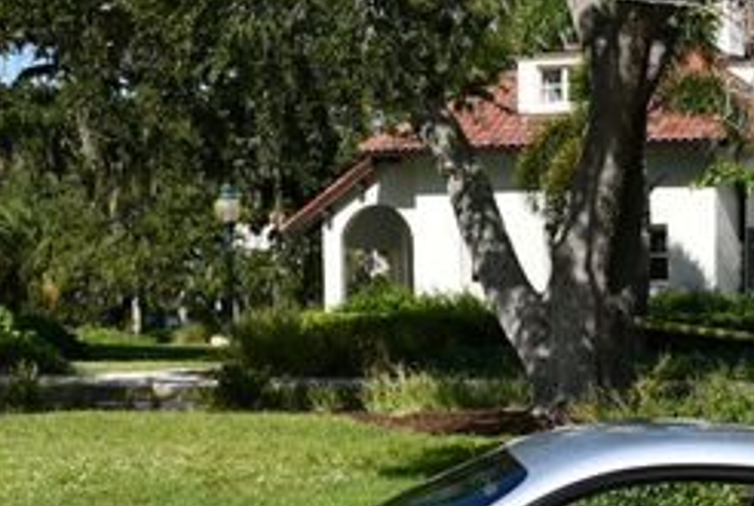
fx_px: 2728
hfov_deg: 15.6
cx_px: 598
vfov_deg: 10.5
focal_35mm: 130
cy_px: 451
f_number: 9
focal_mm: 25
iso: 100
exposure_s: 1/320
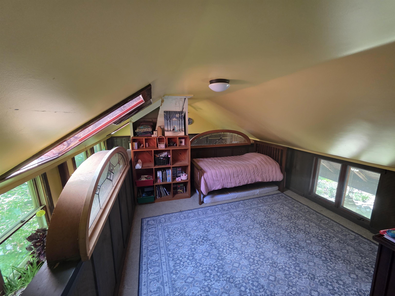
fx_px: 148
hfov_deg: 106.2
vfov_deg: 89.9
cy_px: 148
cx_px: 198
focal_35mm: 13
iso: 250
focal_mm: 2.2
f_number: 1.9
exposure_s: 1/60
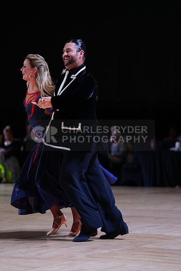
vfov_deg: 14.3
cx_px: 90
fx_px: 1078
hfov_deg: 9.6
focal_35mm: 143
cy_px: 136
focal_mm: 143
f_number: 2.8
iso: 640
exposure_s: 1/500
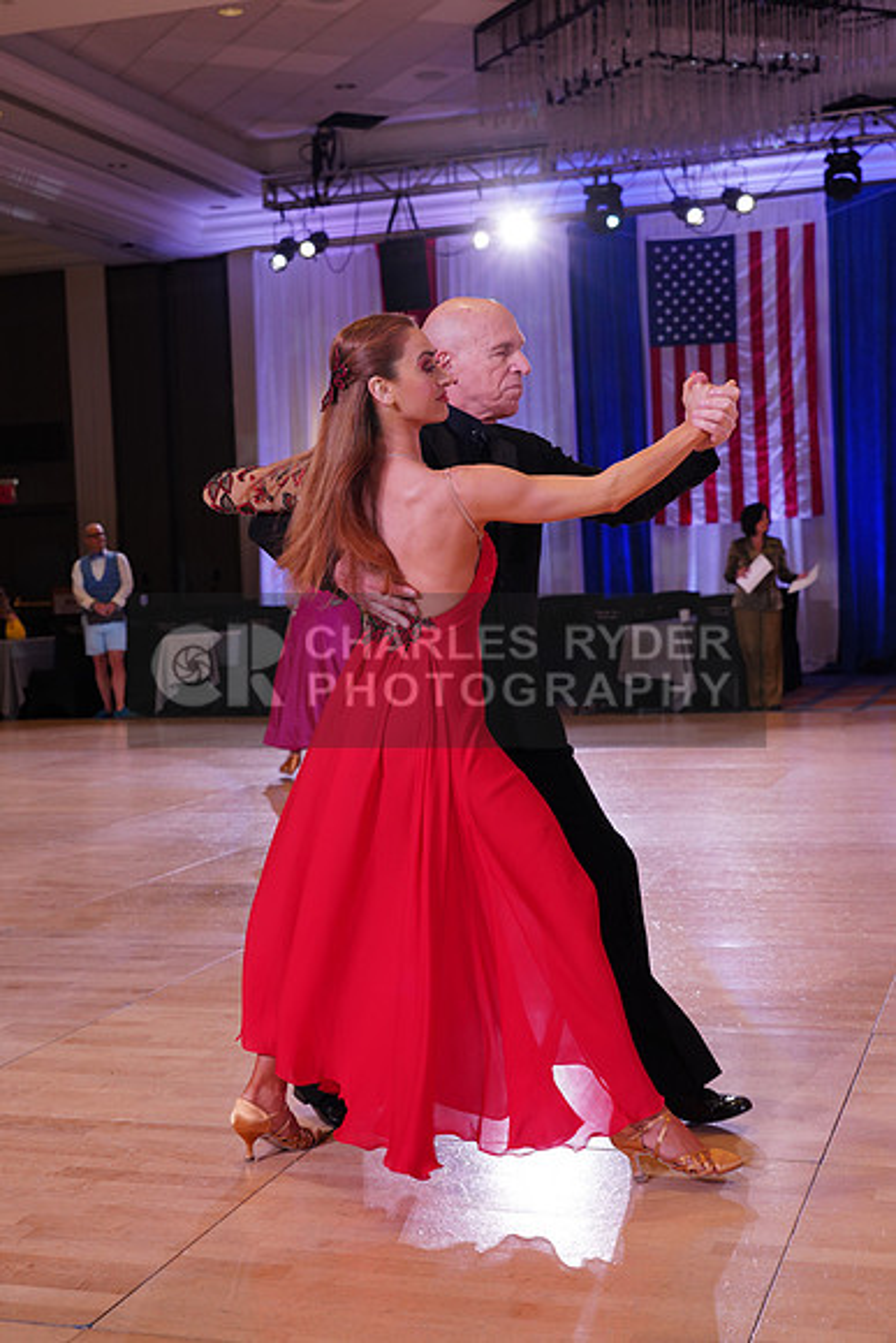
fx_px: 1753
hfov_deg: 28.7
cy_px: 672
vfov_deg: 41.9
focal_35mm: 47
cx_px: 448
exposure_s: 1/200
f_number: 5
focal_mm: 47
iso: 1250
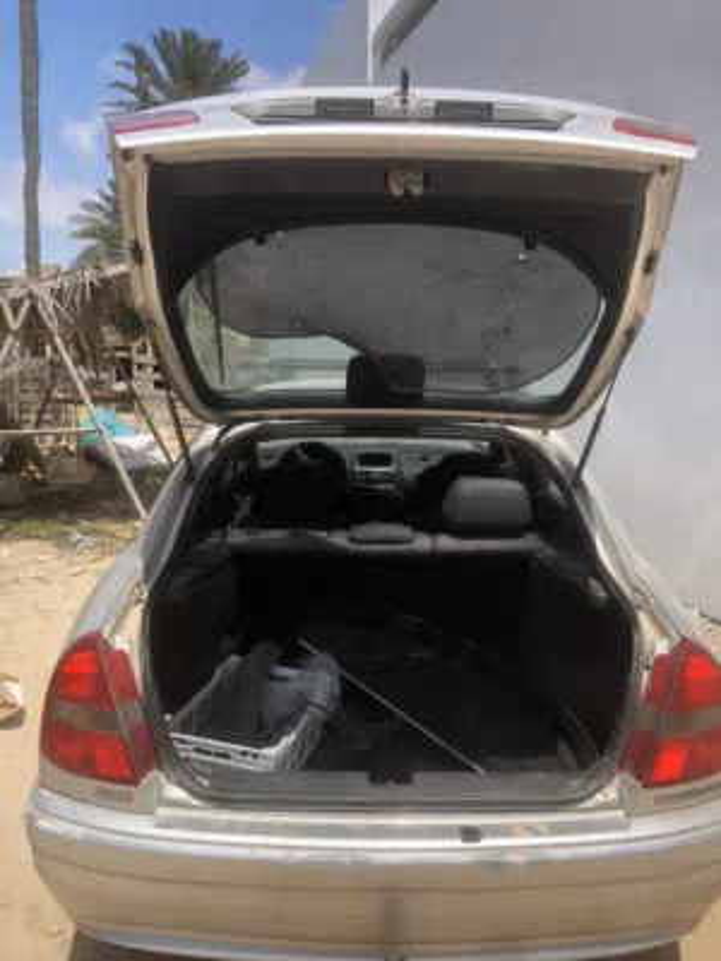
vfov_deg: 63.4
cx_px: 360
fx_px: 778
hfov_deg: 49.7
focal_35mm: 28
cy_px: 480
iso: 20
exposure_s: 1/1548
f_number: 1.8
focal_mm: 4
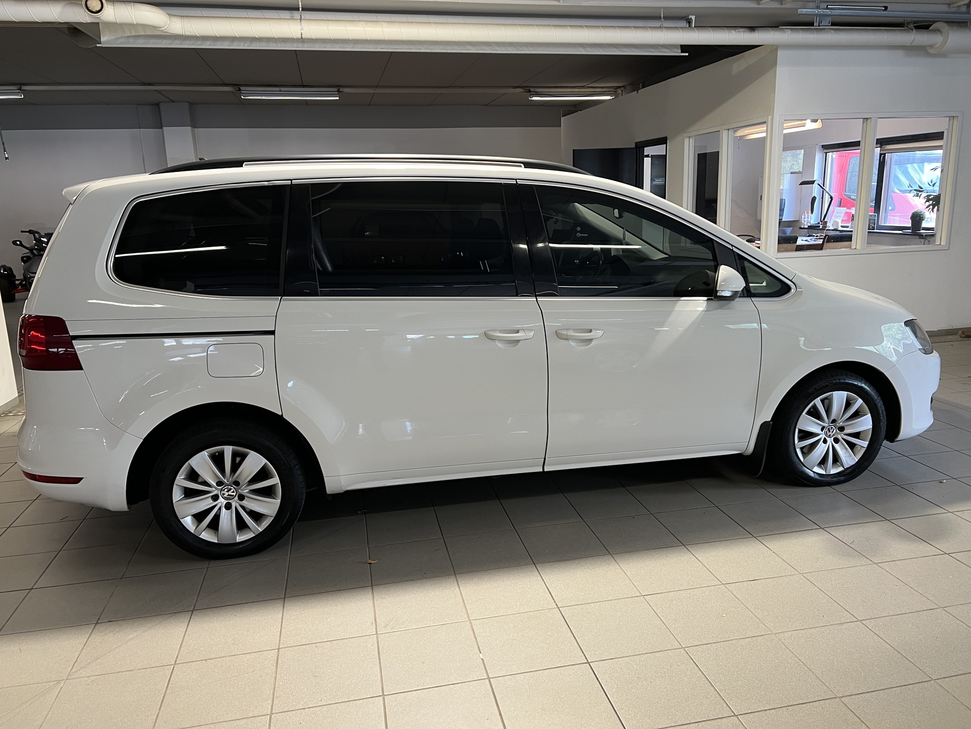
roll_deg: +1.1
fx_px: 729
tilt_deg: -13.3
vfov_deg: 53.1
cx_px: 486
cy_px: 364
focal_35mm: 26
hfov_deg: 67.3
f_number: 1.5
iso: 80
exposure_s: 1/50
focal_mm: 5.7
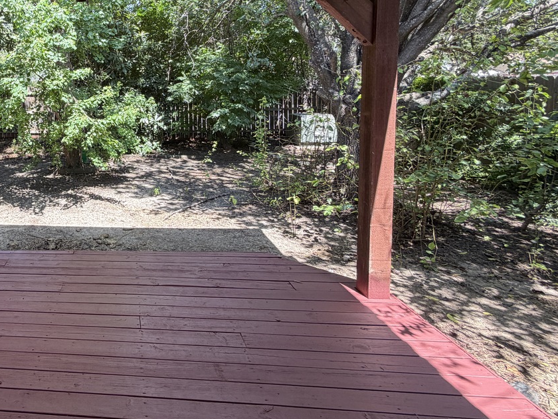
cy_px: 125
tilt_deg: -5.8
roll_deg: +2.0
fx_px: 387
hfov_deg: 63.4
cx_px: 88
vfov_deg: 55.1
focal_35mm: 24
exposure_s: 1/121
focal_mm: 2.22
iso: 64
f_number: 2.2
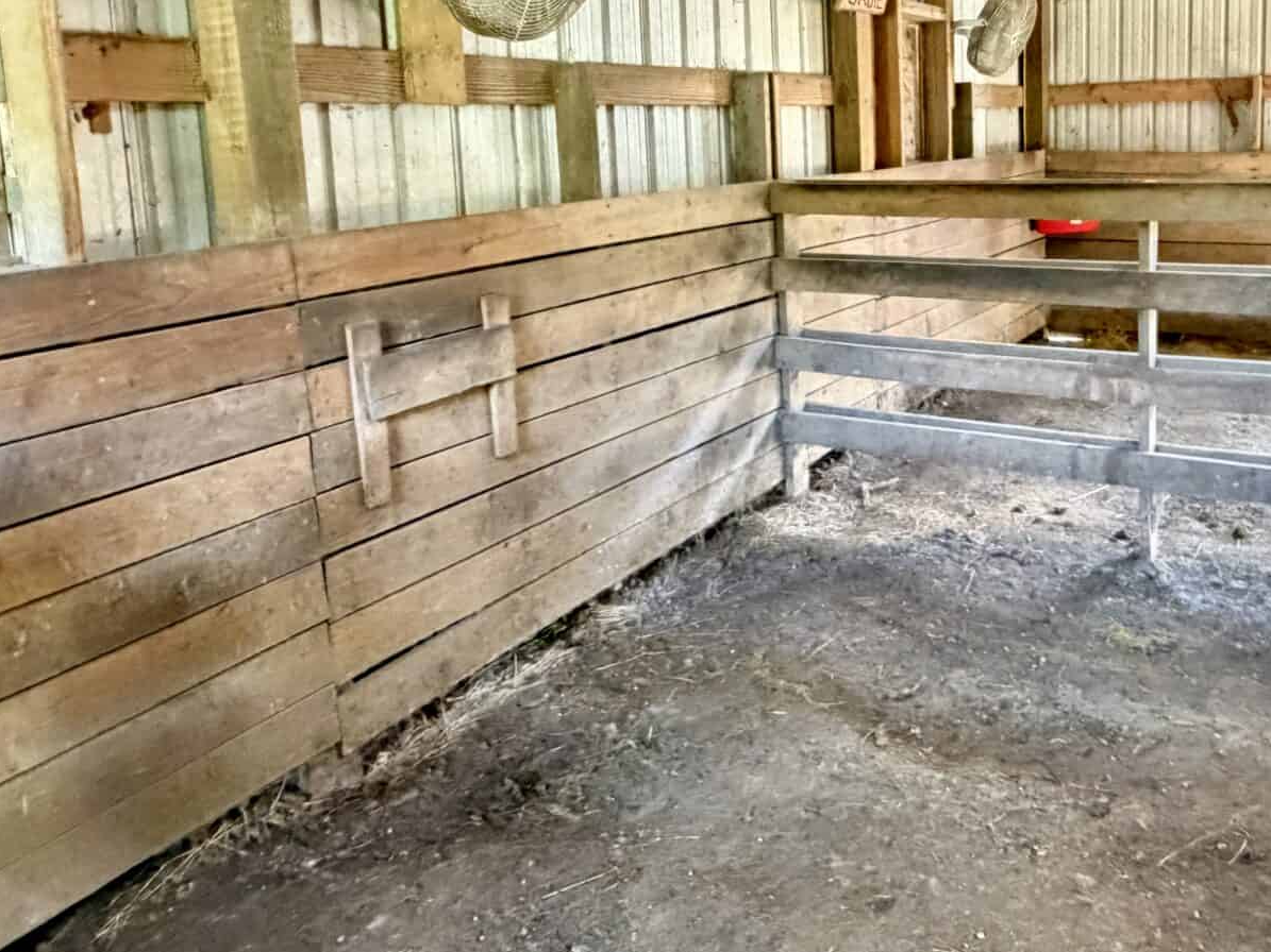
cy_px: 271
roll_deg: +4.1
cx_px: 831
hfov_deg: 58.8
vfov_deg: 45.6
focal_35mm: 30
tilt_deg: -8.5
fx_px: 1101
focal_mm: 2.22
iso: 1000
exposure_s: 1/60
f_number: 2.2
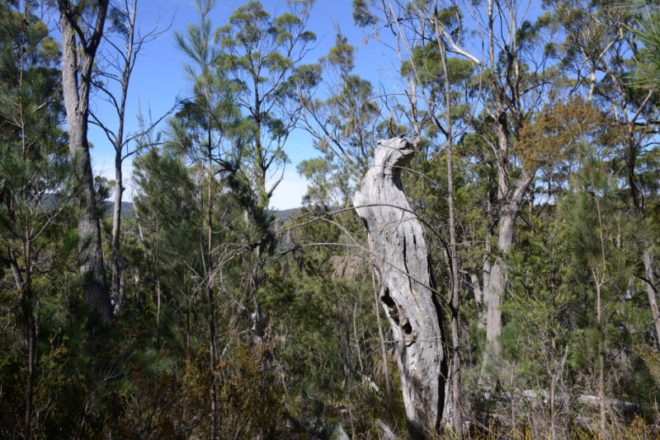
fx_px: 587
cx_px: 330
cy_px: 220
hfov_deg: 58.7
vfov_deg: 41.1
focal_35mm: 32
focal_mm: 32
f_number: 13
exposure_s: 1/200
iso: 250
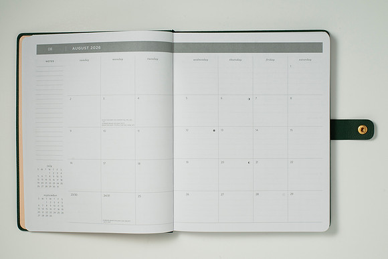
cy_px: 134
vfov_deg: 22.4
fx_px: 655
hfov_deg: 33.0
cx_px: 179
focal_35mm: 61
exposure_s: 1/200
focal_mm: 50
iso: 200
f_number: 10
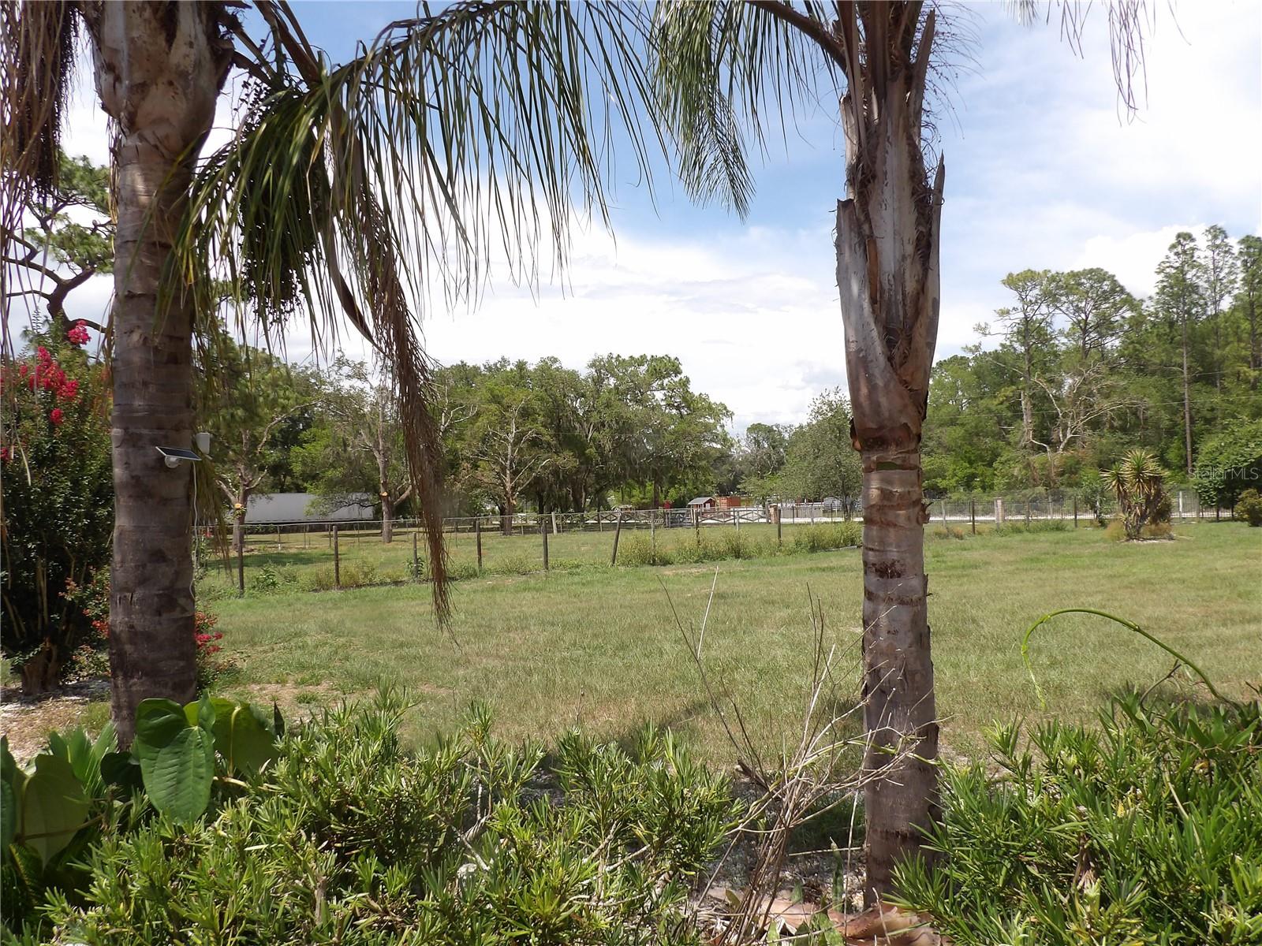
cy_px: 473
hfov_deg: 71.6
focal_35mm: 24
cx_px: 631
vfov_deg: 56.8
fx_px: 875
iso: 100
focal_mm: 4.3
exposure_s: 1/536
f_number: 4.6
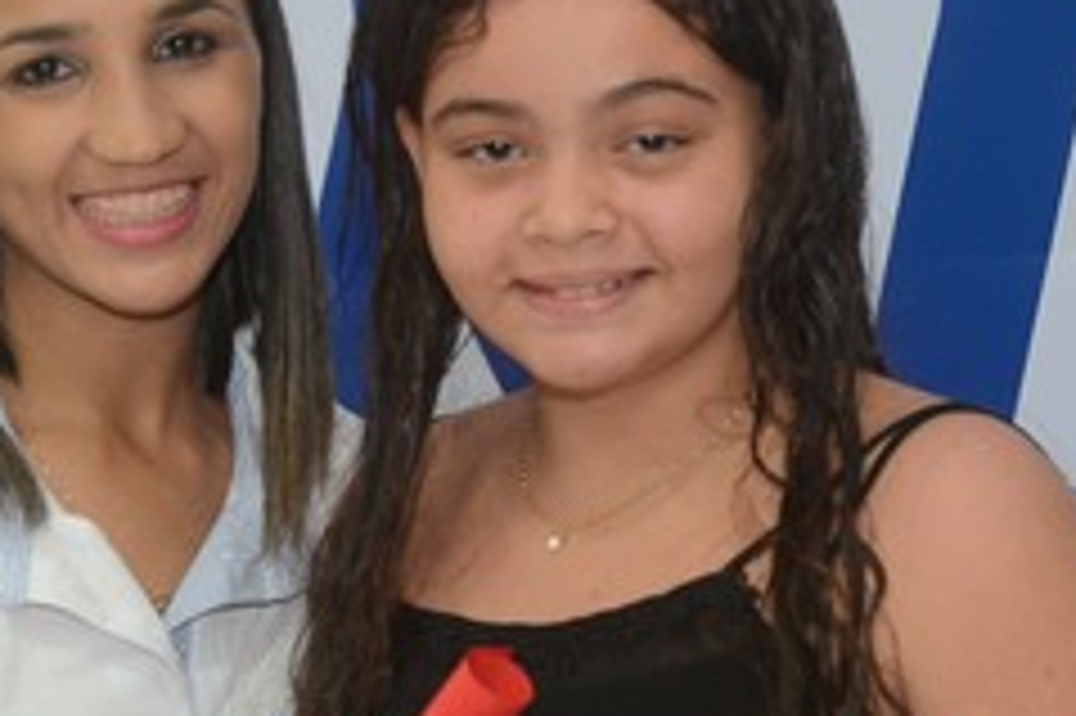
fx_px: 5914
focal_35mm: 198
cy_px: 378
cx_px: 333
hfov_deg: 10.4
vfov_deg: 6.9
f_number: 5.3
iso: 1600
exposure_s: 1/80
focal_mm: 70
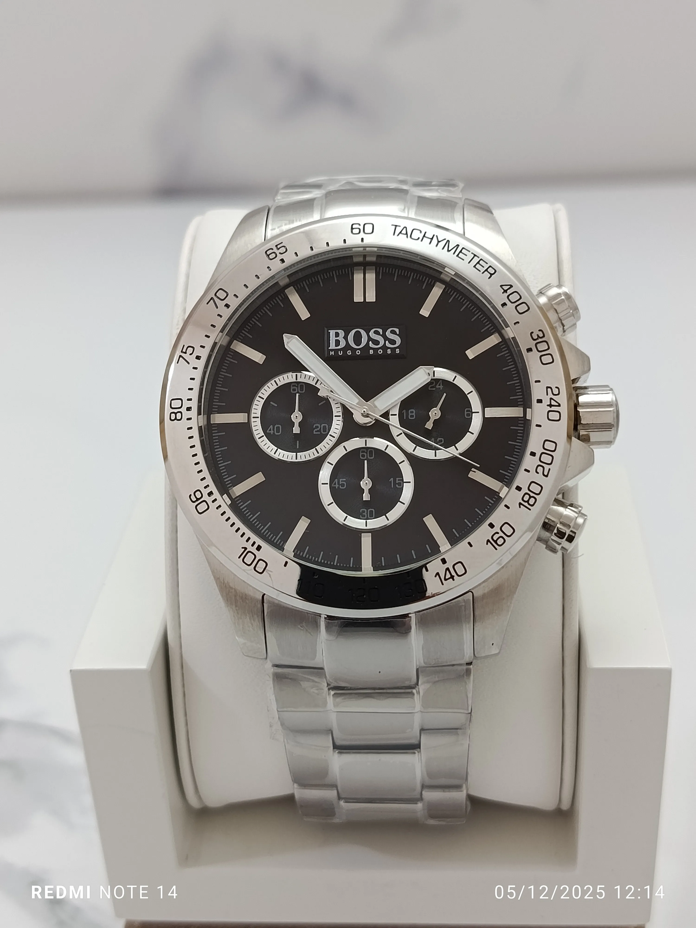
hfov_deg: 30.3
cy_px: 464
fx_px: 1287
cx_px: 348
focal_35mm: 48
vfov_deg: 39.7
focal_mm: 5.24
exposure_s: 1/100
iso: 454
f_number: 1.7
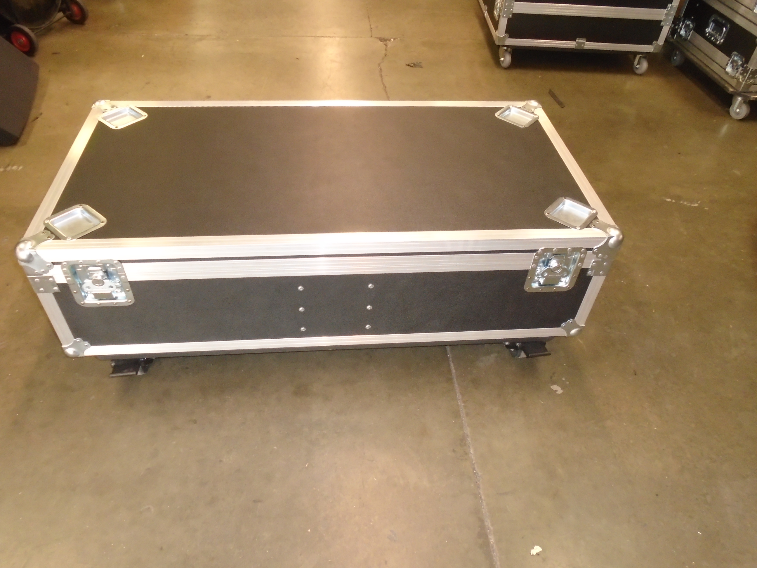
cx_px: 378
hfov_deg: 67.3
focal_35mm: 26
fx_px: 569
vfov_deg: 53.1
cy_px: 284
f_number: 3.2
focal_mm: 4.6
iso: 400
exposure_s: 1/30
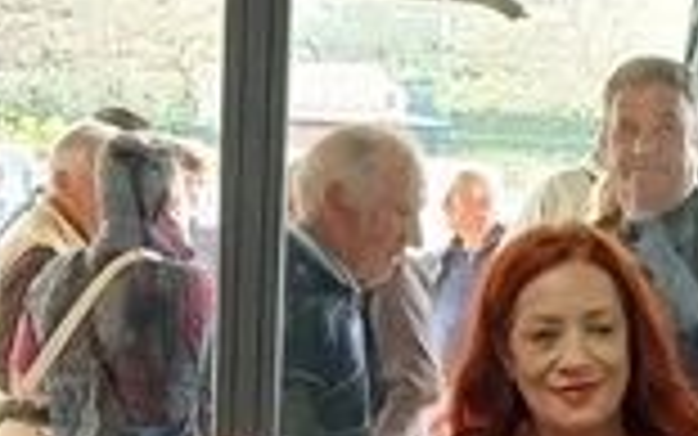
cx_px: 504
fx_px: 2702
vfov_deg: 8.8
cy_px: 805
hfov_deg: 14.7
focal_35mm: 142
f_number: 1.8
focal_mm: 3.98
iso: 160
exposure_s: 1/50
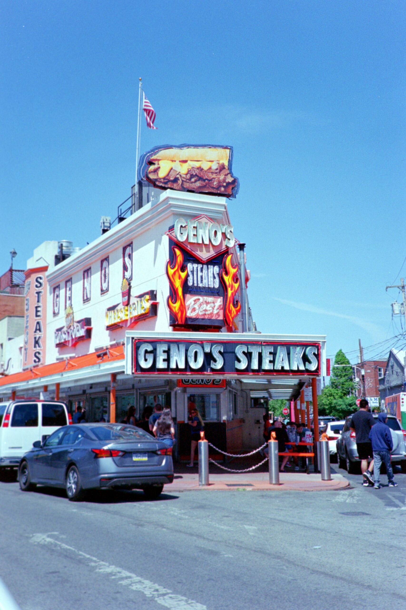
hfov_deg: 13.0
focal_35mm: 105
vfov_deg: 19.5
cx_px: 203
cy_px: 305
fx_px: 1776
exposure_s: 1/100
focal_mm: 105
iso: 100
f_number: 8
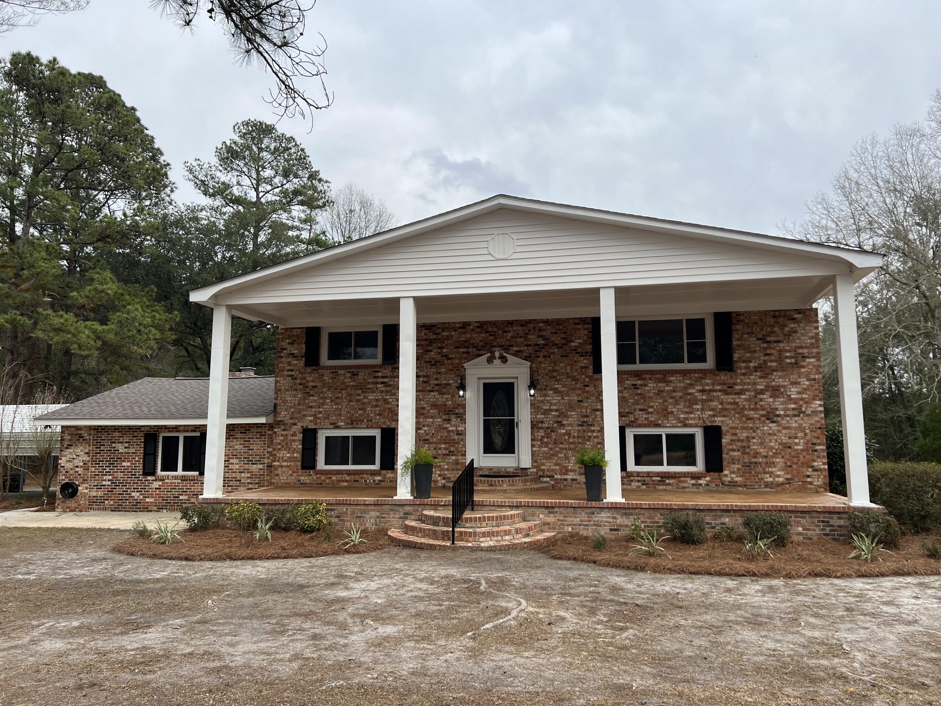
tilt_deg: +7.3
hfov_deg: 67.3
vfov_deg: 53.1
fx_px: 707
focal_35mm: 26
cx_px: 470
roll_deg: +0.9
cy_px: 353
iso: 50
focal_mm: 5.7
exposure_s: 1/1468
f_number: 1.5
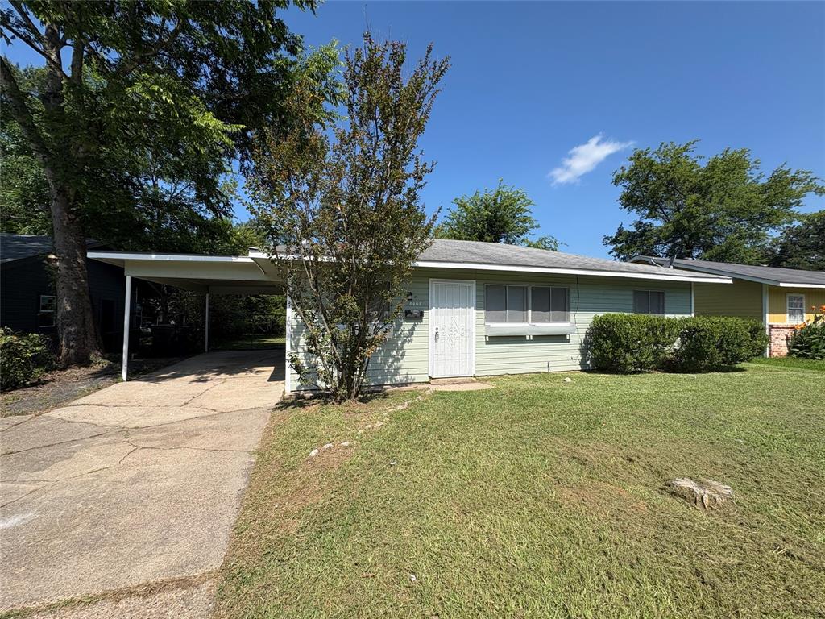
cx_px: 412
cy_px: 310
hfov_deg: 102.1
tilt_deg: +1.6
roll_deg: -1.4
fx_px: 334
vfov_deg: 85.7
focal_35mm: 14
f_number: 2.2
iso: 40
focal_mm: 2.22
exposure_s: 1/1927
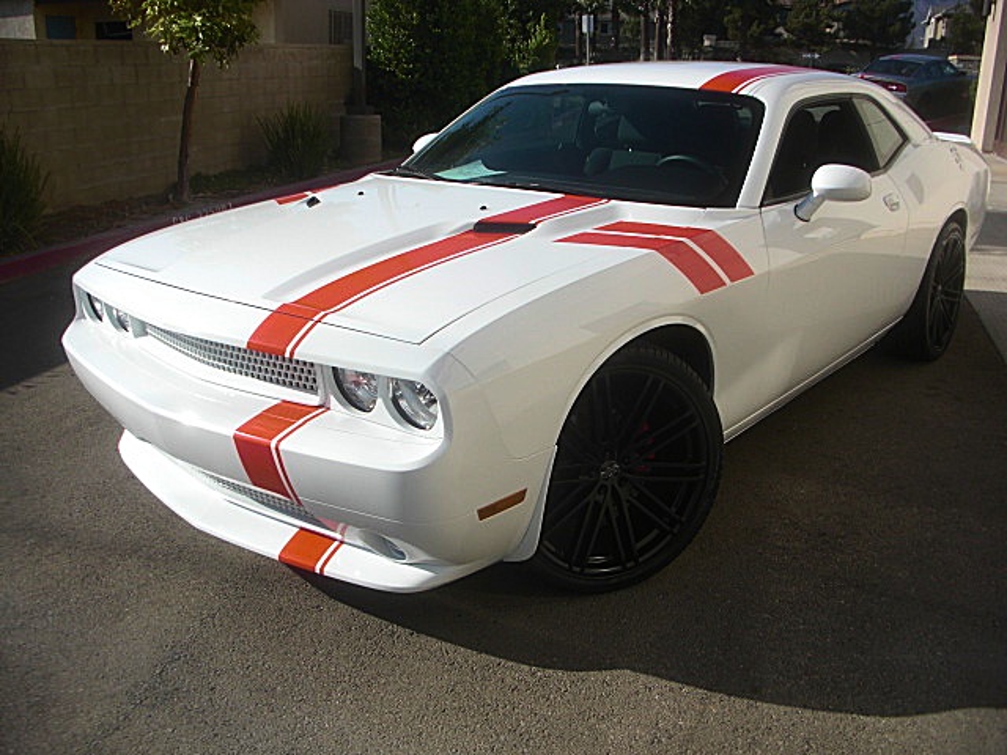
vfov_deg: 39.7
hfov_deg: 51.4
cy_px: 378
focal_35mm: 36
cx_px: 504
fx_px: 1047
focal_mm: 6.3
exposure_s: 1/160
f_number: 7.9
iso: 50
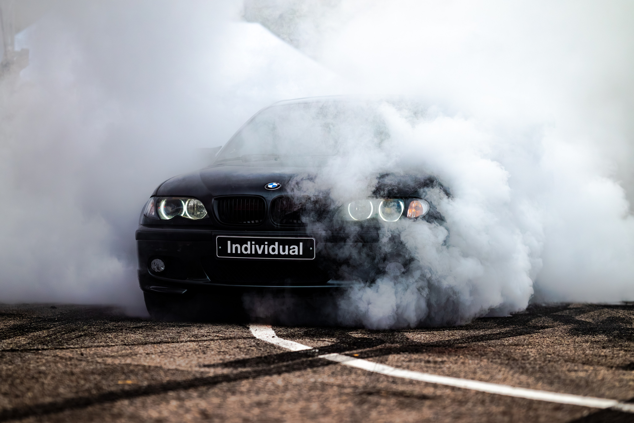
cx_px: 293
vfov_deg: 14.2
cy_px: 221
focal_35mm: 96
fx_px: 1699
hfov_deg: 21.1
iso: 800
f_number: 2.2
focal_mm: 85
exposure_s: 1/640
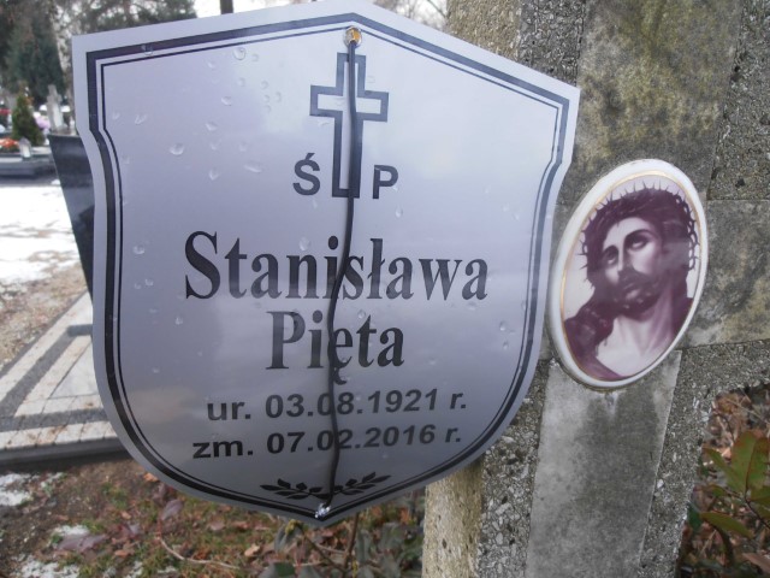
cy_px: 289
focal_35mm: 24
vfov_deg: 56.8
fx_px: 534
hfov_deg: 71.6
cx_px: 385
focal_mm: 4.2
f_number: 3
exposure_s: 1/125
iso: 80
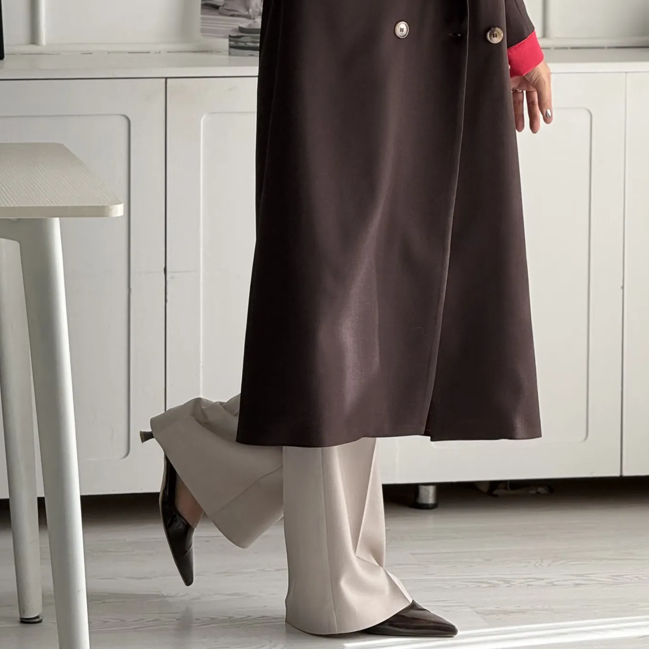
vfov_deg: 8.9
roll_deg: -0.7
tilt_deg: -5.0
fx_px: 4157
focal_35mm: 196
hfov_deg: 8.9
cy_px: 74
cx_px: 355
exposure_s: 1/159
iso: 50
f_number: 2.8
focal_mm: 15.66
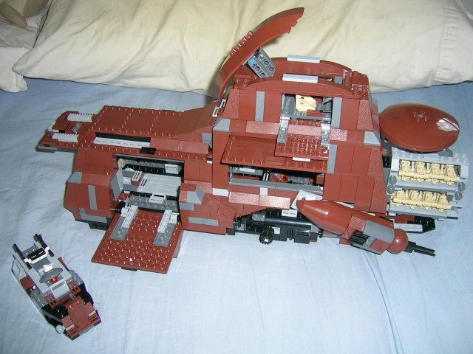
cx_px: 236
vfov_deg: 40.7
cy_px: 177
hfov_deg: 52.6
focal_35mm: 35
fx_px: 478
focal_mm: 5.4
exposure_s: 1/60.1
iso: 50
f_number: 2.8
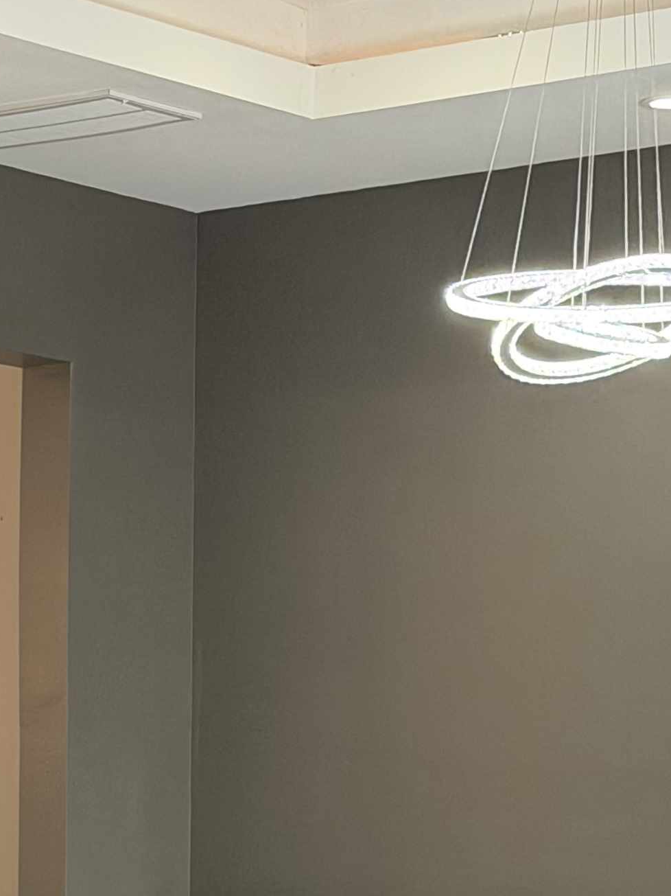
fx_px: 3310
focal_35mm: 128
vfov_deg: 14.8
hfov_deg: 11.4
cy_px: 1113
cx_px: -70
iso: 125
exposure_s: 1/60
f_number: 1.78
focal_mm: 6.76
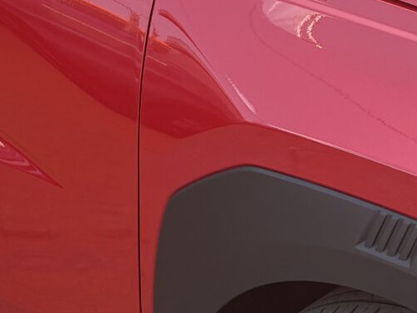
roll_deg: +3.7
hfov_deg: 14.7
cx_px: 366
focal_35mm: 133
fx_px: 1602
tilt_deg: -23.2
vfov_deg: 11.1
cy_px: 133
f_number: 1.6
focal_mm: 5.96
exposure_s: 1/475
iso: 50
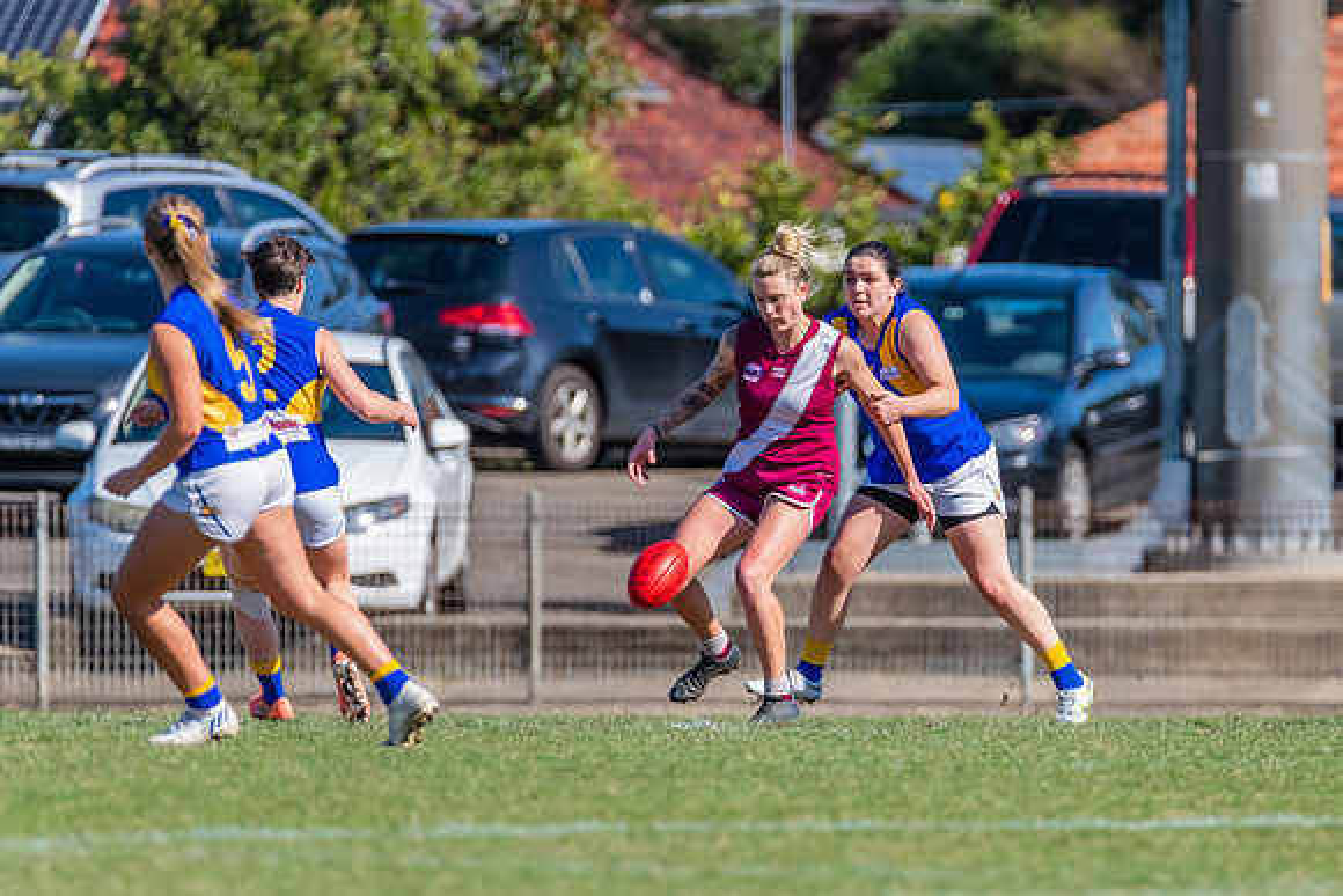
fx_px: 30928
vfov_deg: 1.7
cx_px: 887
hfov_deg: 2.5
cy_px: 437
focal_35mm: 829
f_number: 8
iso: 800
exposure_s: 1/1600
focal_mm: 600
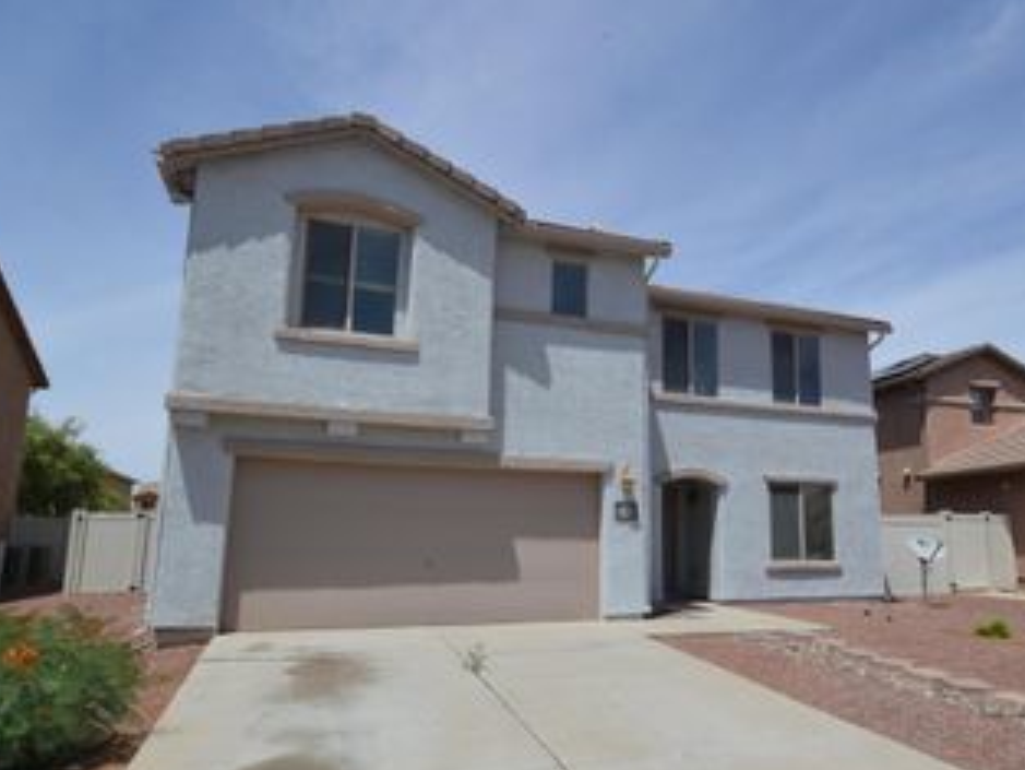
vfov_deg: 58.9
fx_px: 681
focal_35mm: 23
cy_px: 410
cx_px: 609
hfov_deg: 73.2
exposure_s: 1/320
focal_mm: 10
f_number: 9
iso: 100
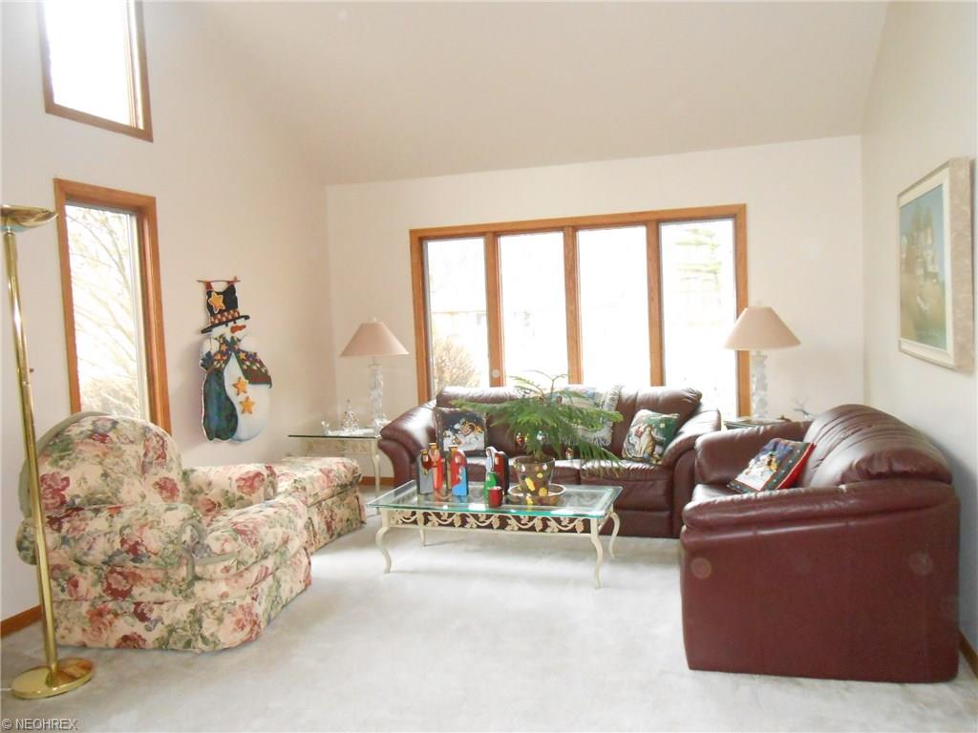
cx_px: 489
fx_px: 735
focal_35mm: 26
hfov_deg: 67.3
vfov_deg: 53.1
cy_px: 366
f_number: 3.5
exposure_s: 1/25
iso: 1000
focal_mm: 4.6
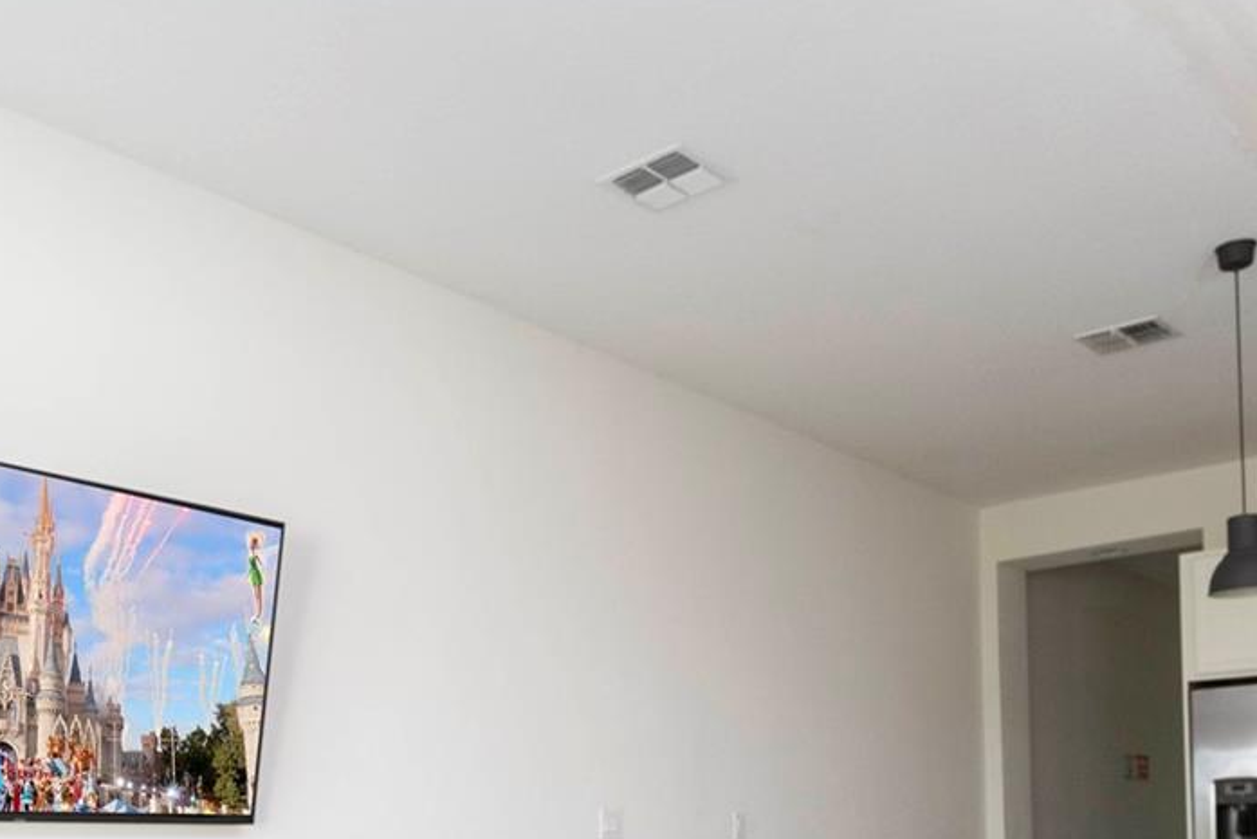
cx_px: 364
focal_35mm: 39
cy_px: 825
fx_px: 1362
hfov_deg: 48.2
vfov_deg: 31.8
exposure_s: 1/25
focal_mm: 17
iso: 1250
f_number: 7.1
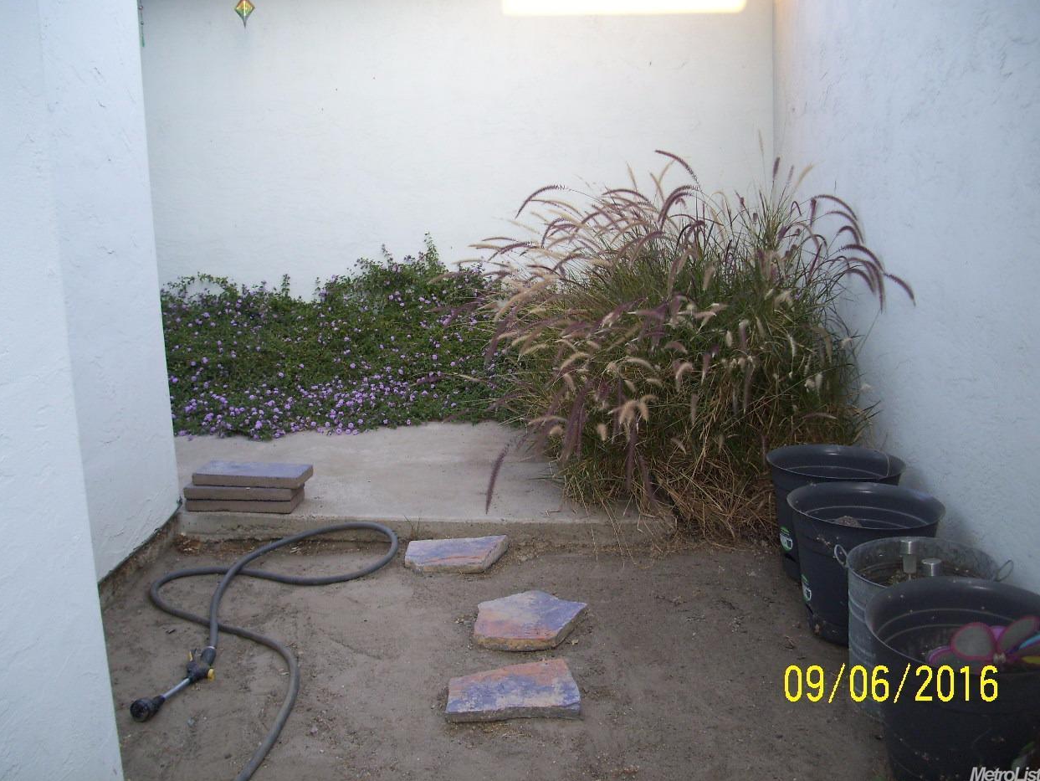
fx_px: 1052
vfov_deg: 40.7
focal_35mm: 35
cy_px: 382
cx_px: 518
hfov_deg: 52.6
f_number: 2.9
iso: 80
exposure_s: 1/50
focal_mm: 5.7
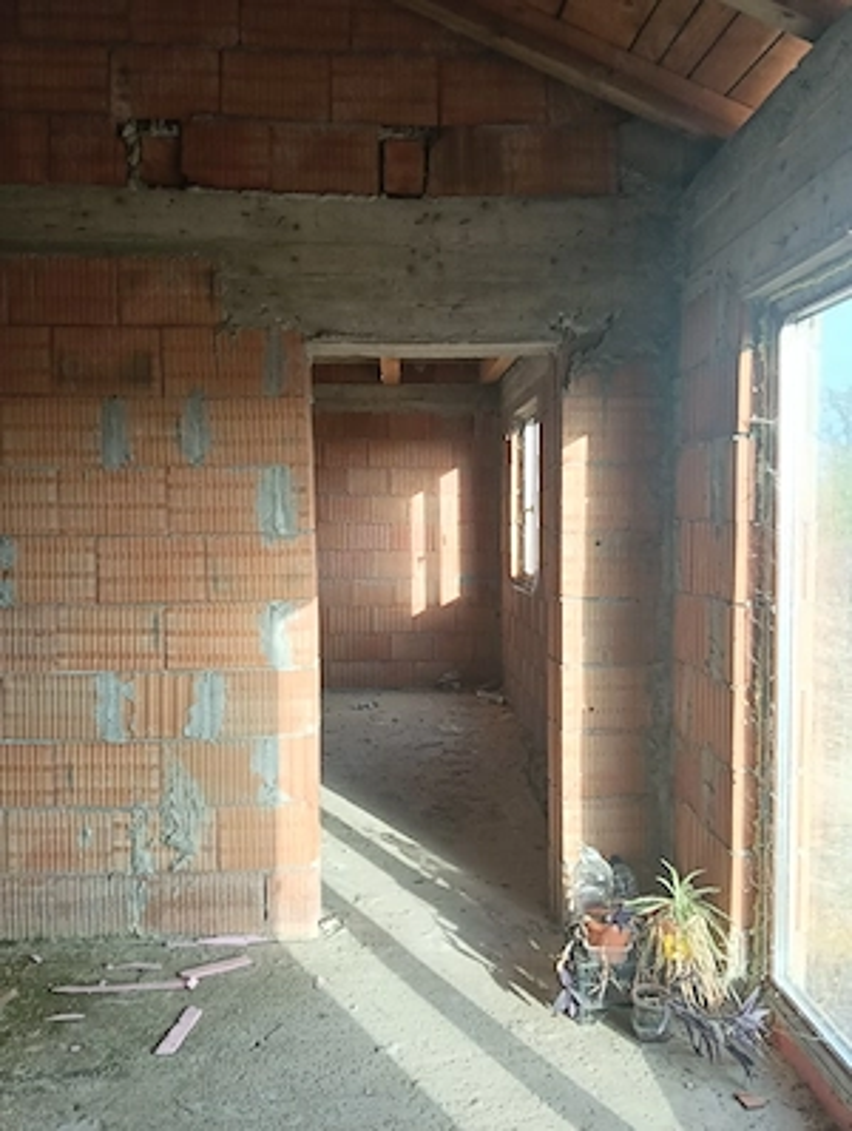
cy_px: 566
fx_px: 883
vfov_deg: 65.2
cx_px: 426
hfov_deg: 51.5
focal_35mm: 27
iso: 80
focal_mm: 3.98
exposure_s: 1/33.3
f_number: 1.8
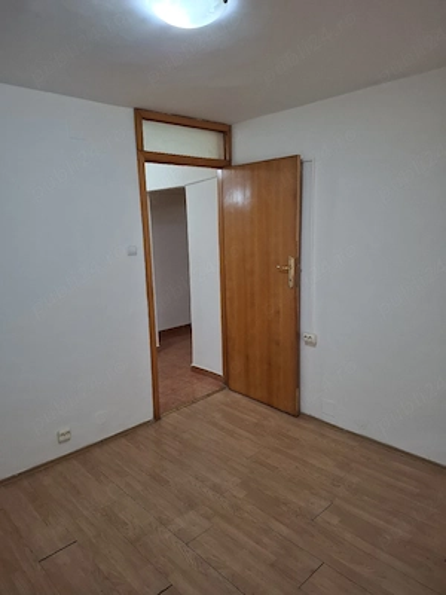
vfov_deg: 73.9
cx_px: 223
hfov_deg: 58.9
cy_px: 298
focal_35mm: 23
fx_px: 395
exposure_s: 1/50
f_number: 1.8
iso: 250
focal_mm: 5.54
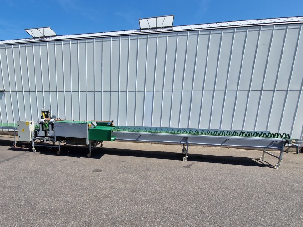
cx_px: 107
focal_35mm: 20
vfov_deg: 64.6
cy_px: 146
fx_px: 175
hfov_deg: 79.7
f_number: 2.2
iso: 50
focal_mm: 2.2
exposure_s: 1/1948
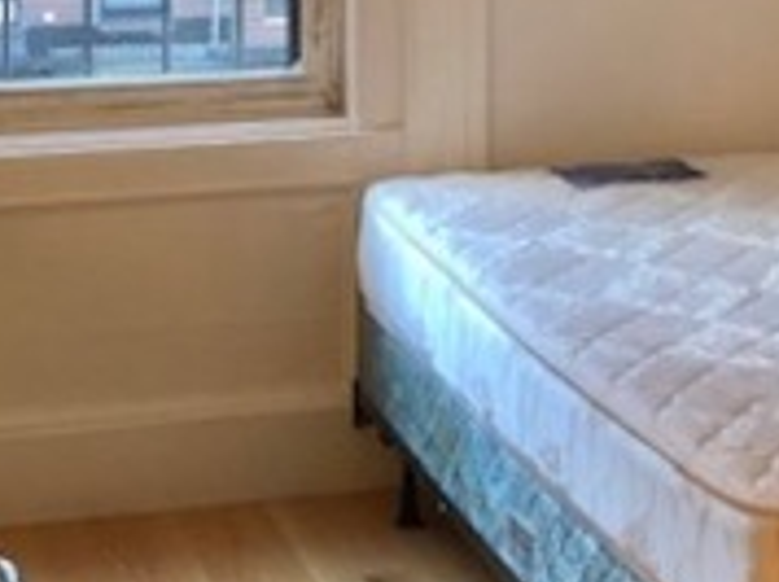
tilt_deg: -5.0
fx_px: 2360
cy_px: -88
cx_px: 505
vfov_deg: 13.7
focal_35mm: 105
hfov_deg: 18.7
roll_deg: -0.9
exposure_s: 1/24
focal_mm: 3.99
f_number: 1.8
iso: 40
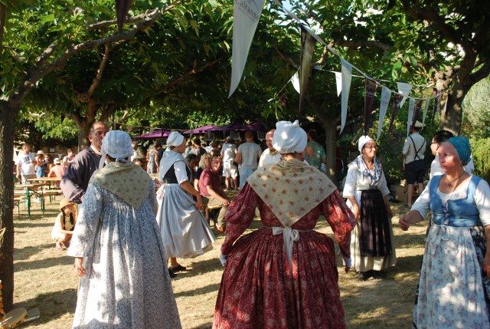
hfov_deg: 53.1
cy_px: 164
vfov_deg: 37.0
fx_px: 491
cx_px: 245
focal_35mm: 36
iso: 100
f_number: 5.6
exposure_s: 1/125
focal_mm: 24
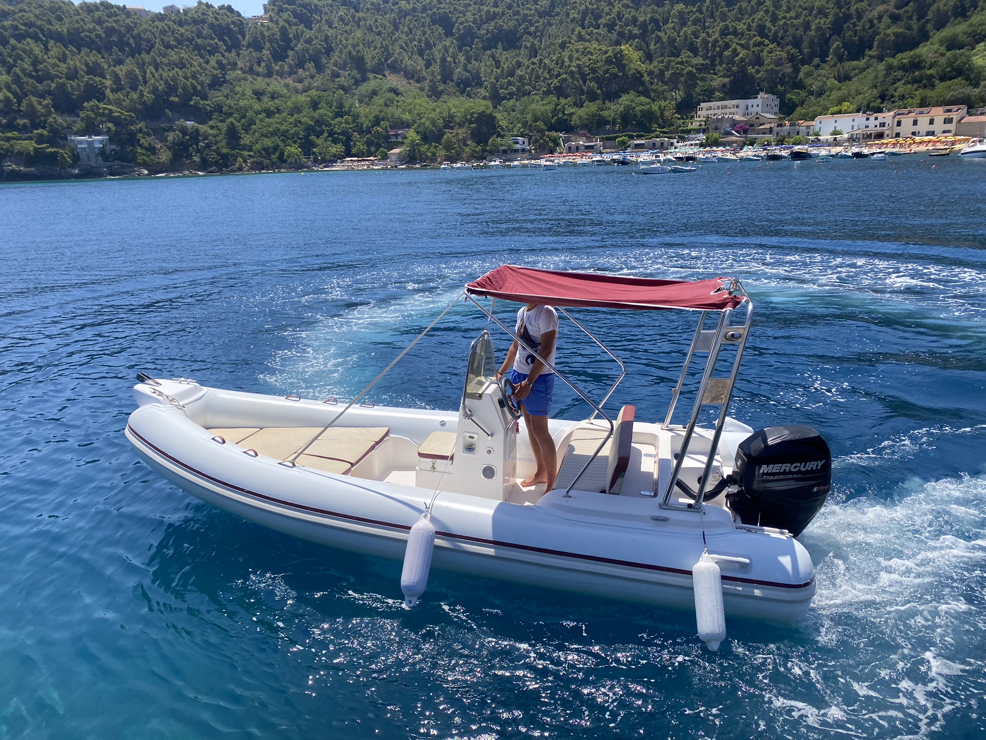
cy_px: 370
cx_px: 493
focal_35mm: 26
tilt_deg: -16.5
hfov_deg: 67.3
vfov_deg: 53.1
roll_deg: +4.4
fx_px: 741
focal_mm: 4.25
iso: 32
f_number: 1.8
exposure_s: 1/2571
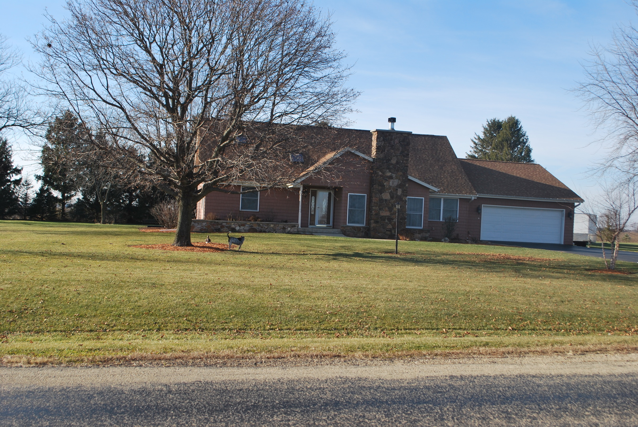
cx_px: 319
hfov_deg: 46.3
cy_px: 214
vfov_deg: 32.0
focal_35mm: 42
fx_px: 745
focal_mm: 28
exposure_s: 1/200
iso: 100
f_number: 7.1
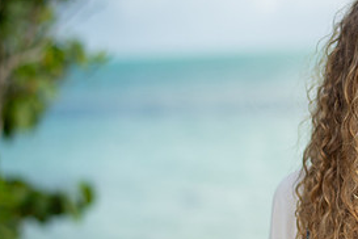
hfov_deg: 16.3
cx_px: 363
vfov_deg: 11.1
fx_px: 1223
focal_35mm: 123
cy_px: 151
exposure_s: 1/1000
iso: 200
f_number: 2
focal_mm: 58
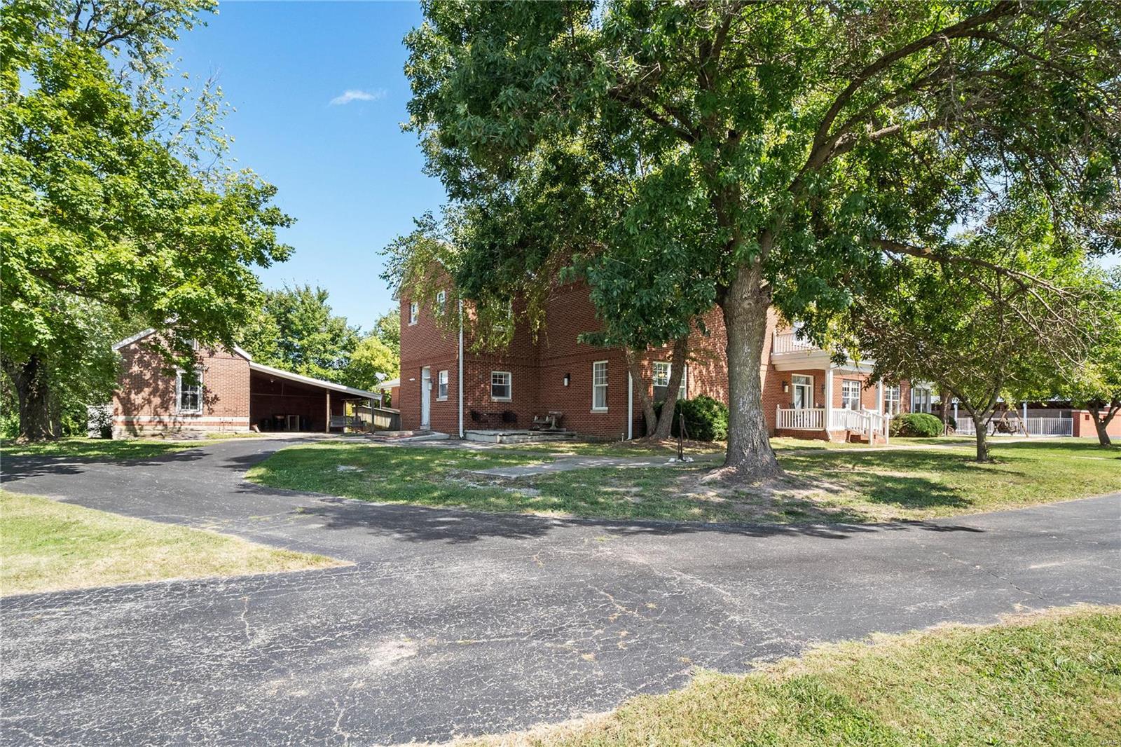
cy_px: 374
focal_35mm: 18
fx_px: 560
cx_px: 560
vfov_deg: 67.4
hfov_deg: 90.0
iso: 400
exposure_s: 1/320
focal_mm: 9
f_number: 8
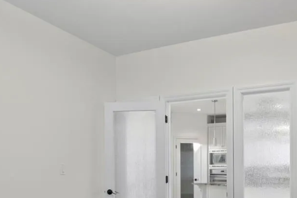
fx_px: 291
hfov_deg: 53.6
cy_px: 167
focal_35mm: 35
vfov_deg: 35.9
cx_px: 181
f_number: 10
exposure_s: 1/4
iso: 1000
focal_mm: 9
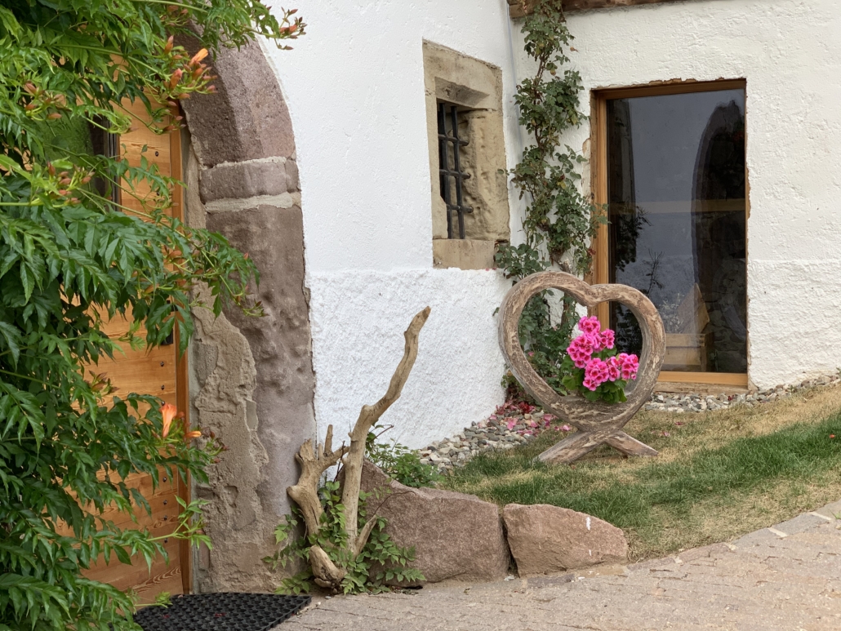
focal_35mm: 52
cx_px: 420
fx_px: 1264
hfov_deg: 36.8
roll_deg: +1.4
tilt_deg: -3.3
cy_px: 316
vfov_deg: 28.0
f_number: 2.4
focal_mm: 6
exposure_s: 1/122
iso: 16
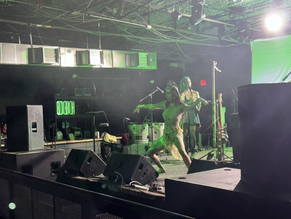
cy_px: 110
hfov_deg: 39.7
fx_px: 404
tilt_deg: -0.8
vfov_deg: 30.3
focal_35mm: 48
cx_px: 146
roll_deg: +2.3
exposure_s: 1/24
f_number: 1.78
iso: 640
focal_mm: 6.86
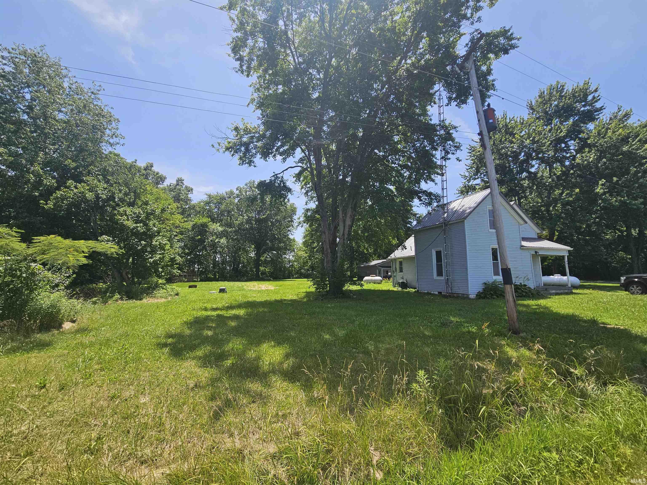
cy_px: 242
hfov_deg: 106.2
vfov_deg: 89.9
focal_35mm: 13
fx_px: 243
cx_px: 324
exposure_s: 1/1761
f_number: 2.2
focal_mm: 2.2
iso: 50
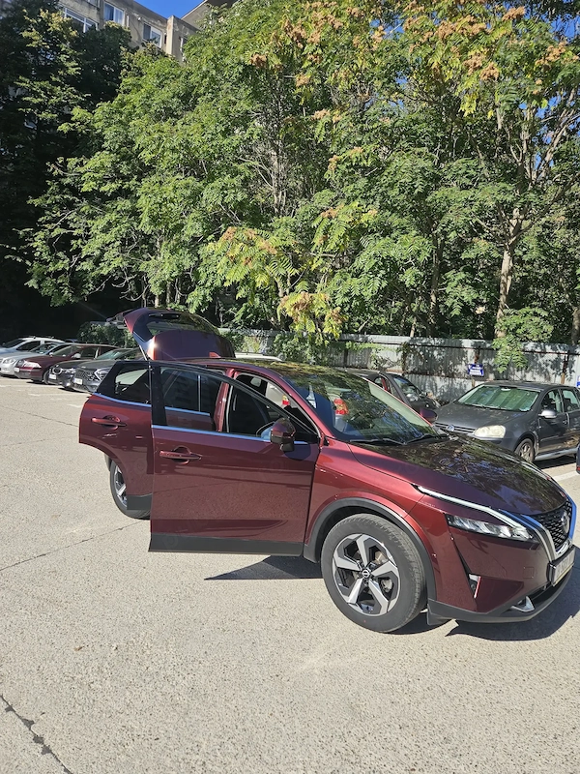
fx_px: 514
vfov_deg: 73.9
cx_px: 290
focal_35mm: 23
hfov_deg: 58.9
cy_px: 387
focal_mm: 5.4
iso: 25
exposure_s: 1/1402
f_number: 1.8
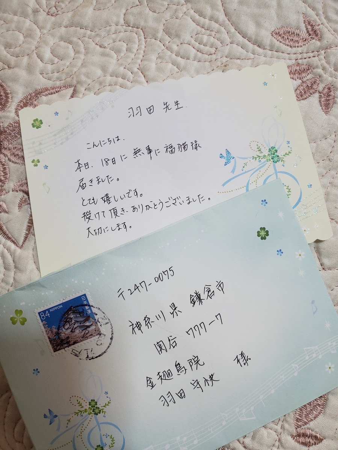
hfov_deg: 53.1
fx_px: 338
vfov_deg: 67.3
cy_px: 225
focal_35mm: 26
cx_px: 169
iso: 160
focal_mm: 4.3
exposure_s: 1/100
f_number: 2.4
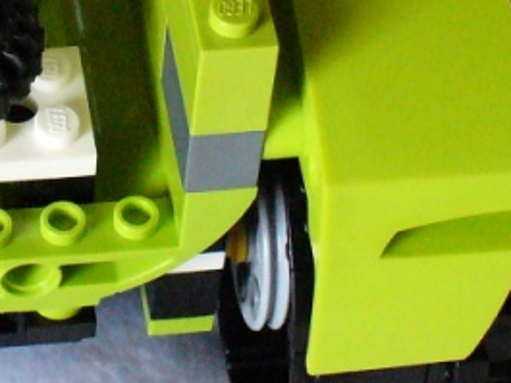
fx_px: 2112
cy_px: 100
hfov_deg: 13.7
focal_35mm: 143
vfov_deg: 10.4
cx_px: 89
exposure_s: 1/50
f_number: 2.8
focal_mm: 6.1
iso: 400
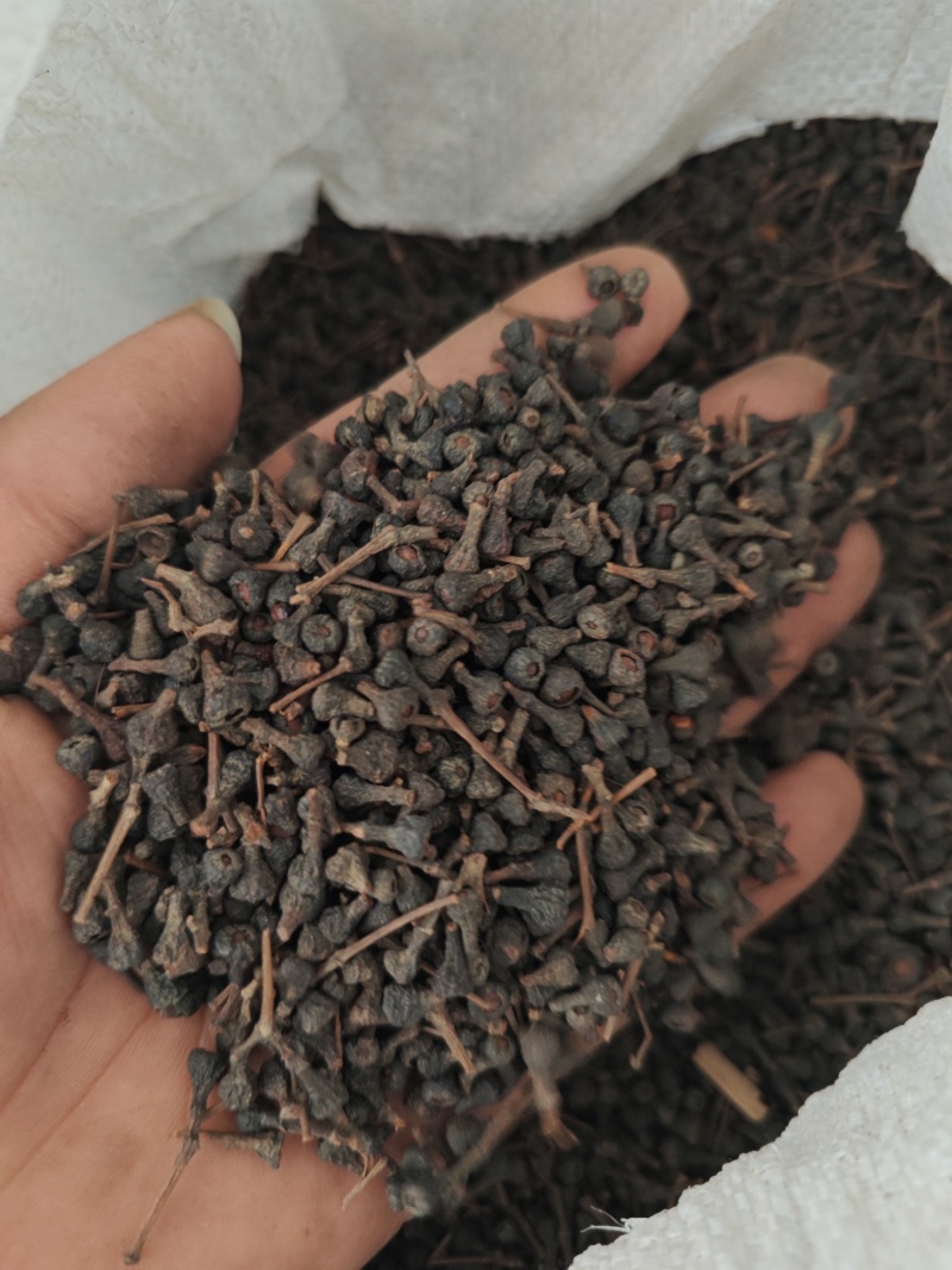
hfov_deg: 56.8
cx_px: 476
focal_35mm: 24
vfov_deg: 71.6
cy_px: 635
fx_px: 880
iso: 1000
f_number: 1.6
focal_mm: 5.84
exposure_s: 1/25
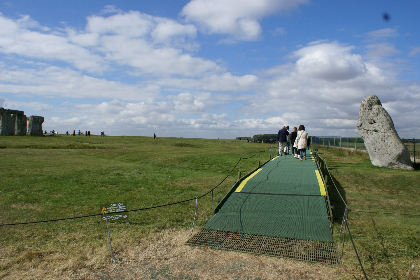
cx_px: 210
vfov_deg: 47.9
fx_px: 315
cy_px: 140
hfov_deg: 67.4
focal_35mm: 27
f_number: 10
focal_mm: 18
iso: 100
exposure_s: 1/400
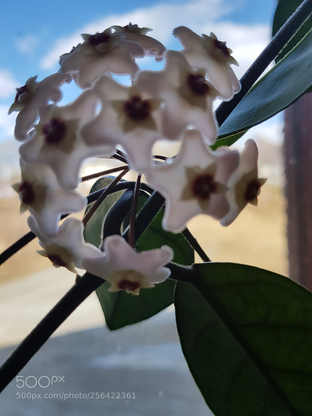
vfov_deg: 67.3
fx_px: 312
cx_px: 156
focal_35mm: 26
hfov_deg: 53.1
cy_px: 208
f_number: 1.7
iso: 40
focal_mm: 4.2
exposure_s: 1/1040
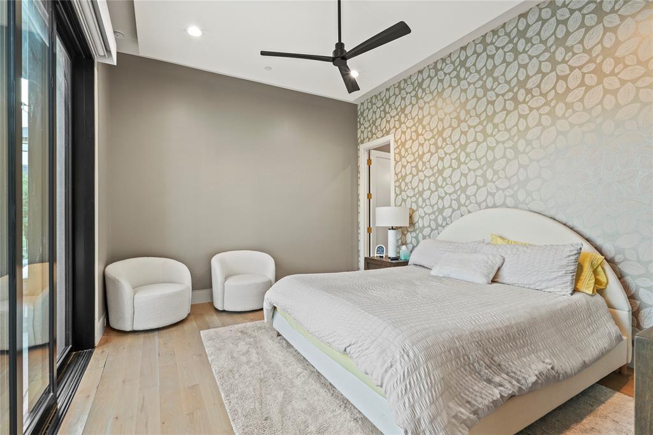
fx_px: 299
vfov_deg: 72.0
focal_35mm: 16
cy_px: 218
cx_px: 326
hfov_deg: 95.0
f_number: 6.3
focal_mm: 11
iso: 125
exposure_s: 1/1.67
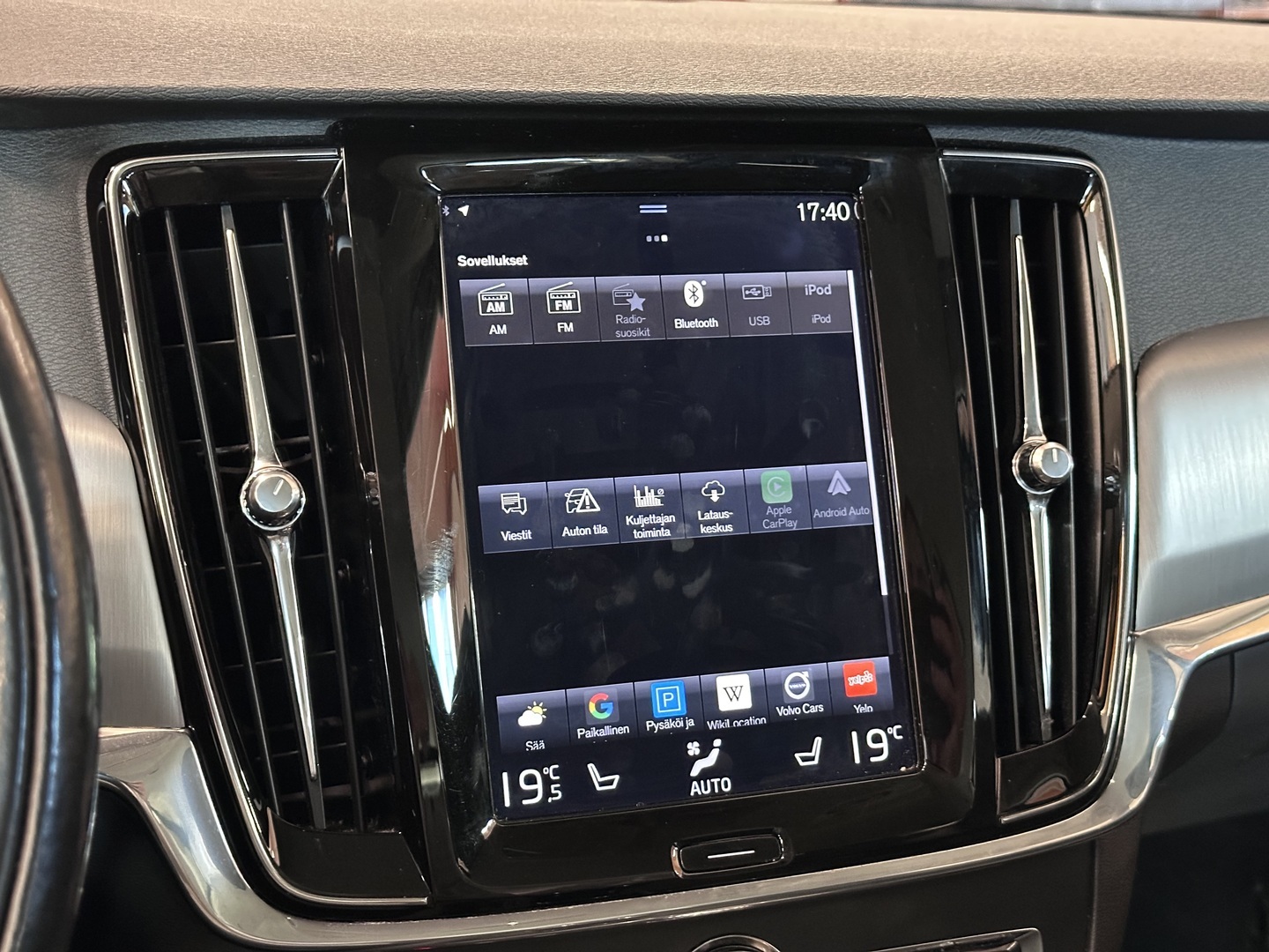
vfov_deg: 30.3
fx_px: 1760
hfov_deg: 39.7
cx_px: 634
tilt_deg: -14.7
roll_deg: -2.2
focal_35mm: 48
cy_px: 476
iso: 640
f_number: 1.78
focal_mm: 6.86
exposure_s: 1/30
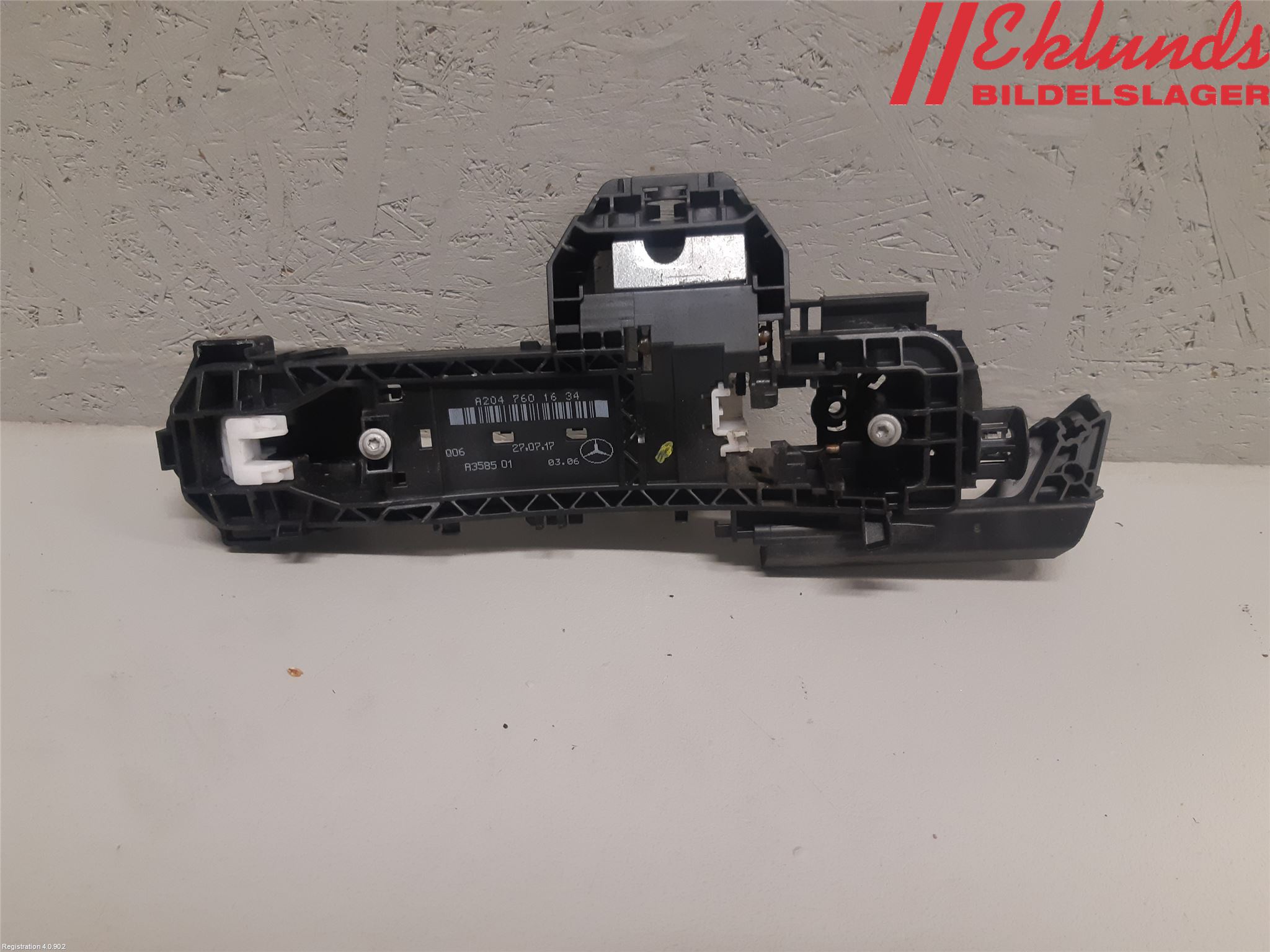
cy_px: 476
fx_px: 954
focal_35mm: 26
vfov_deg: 53.1
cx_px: 635
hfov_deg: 67.3
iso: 160
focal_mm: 3.93
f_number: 1.7
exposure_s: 1/50
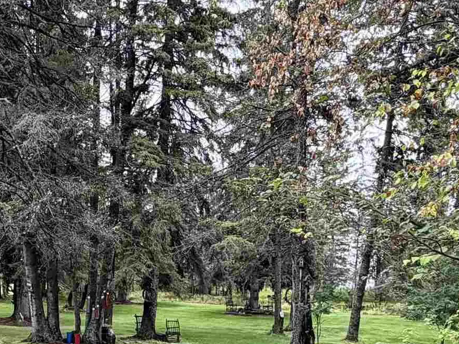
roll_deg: +0.2
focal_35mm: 49
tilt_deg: -7.5
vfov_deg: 28.5
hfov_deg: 37.8
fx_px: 650
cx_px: 107
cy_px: 309
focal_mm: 2.22
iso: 50
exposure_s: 1/144
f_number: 2.2
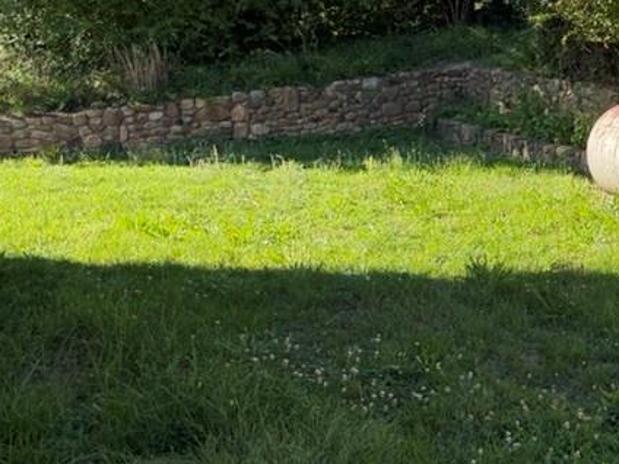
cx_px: 686
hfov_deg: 29.8
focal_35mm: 58
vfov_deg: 25.1
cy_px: 152
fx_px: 1037
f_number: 1.78
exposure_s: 1/1271
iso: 100
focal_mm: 6.76
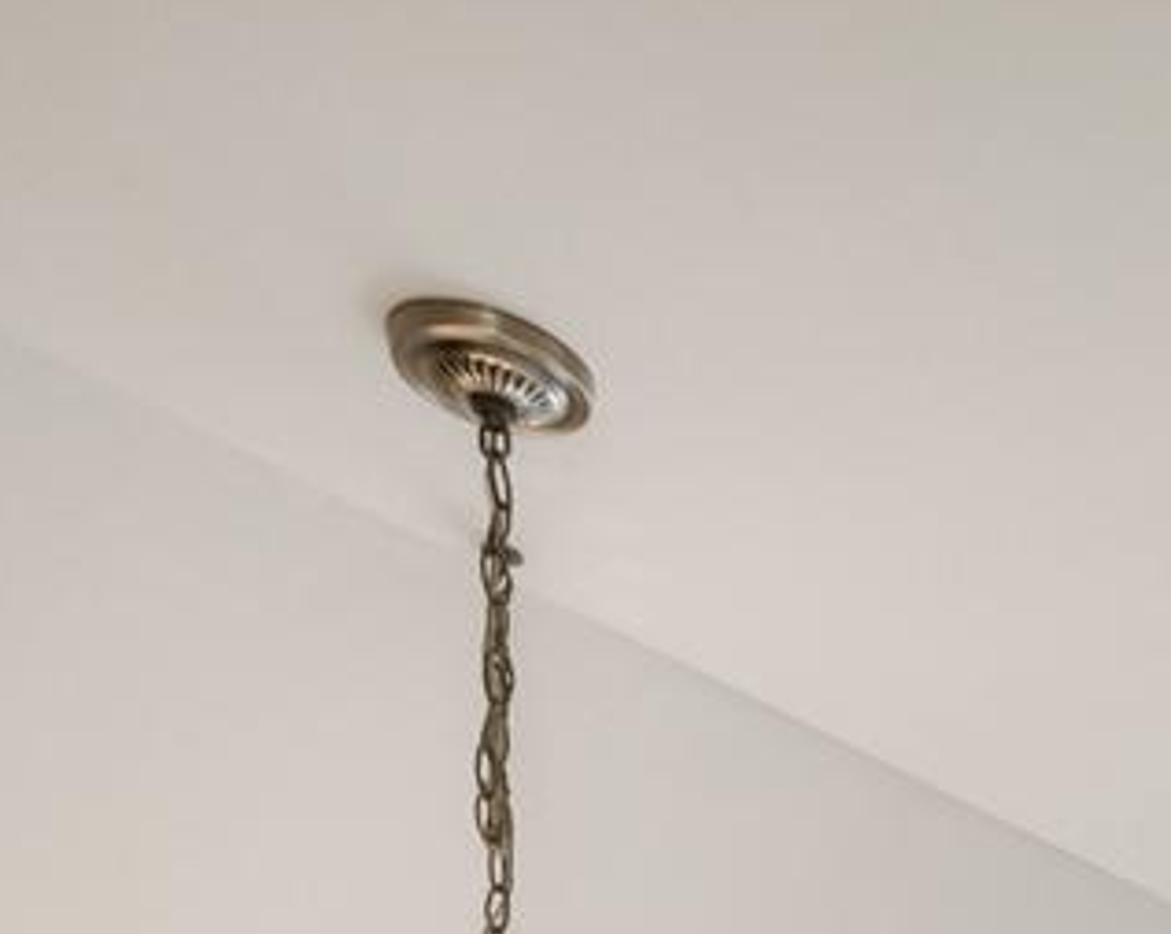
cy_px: 2365
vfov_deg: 12.9
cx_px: 2357
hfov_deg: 16.7
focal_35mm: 85
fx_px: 2943
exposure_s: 1/13
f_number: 6.3
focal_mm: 14
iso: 1000
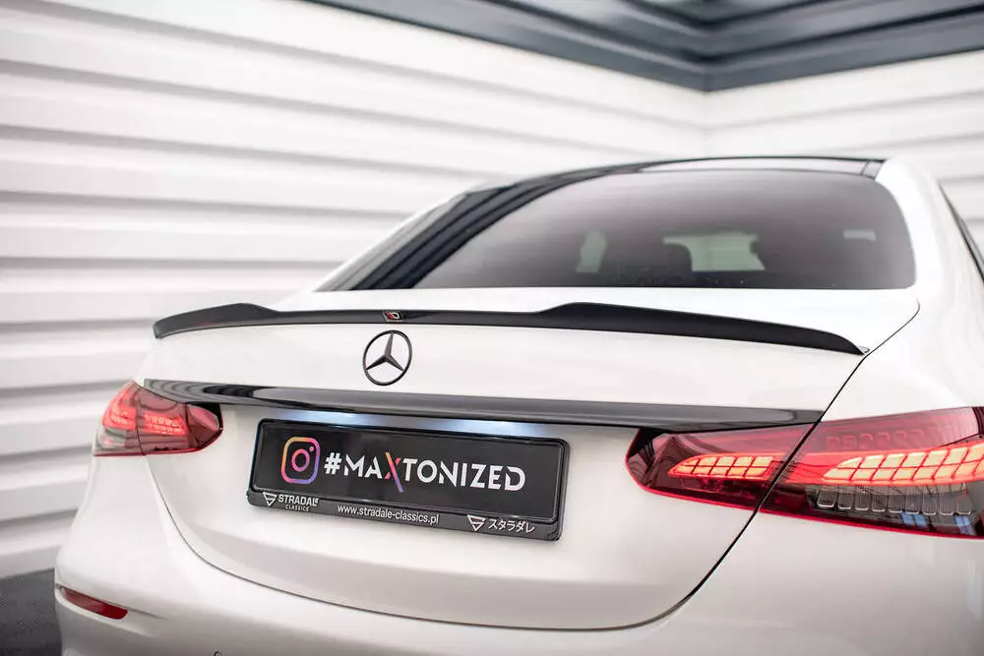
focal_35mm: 37
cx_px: 510
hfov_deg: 51.6
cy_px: 327
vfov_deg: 35.7
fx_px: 1018
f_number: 2.5
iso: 1000
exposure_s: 1/160
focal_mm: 35
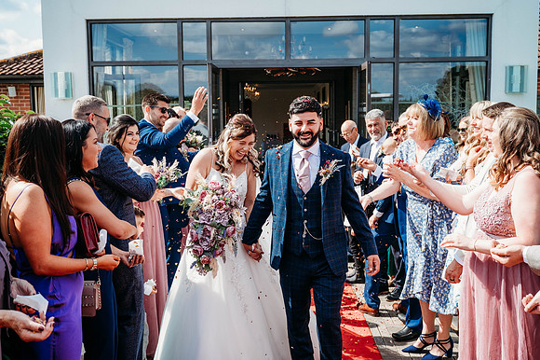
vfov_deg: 33.4
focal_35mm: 40
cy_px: 180
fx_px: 600
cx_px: 270
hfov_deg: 48.5
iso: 320
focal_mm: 40
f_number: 5
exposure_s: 1/800
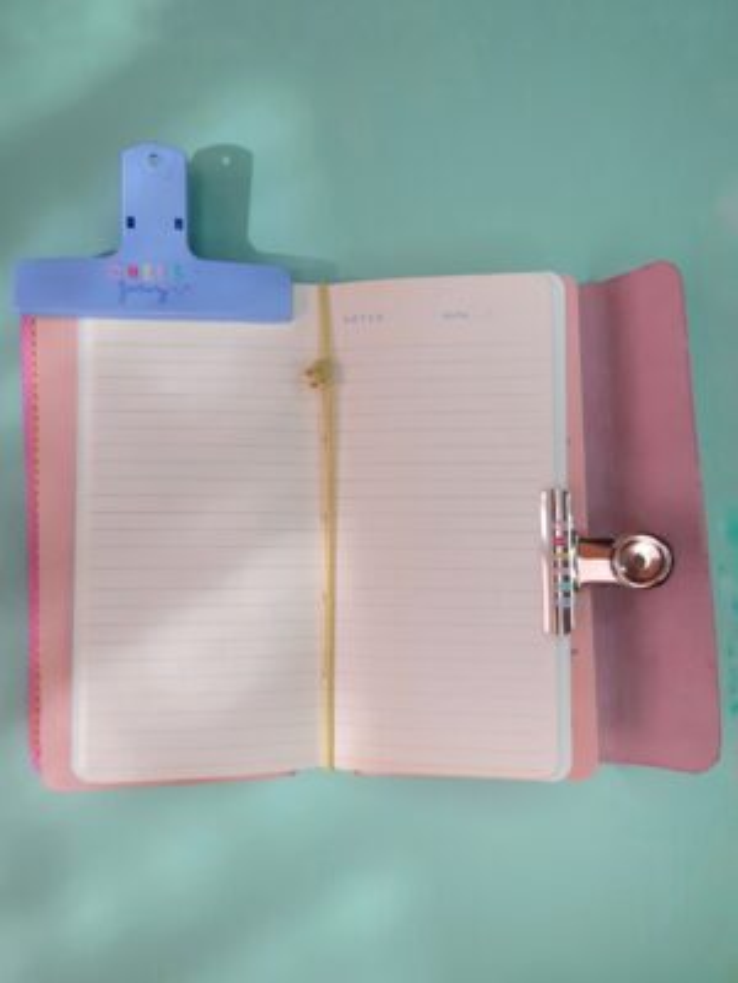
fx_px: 739
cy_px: 492
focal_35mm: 26
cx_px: 369
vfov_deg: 67.3
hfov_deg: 53.1
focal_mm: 3.92
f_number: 1.7
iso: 100
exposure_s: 1/639
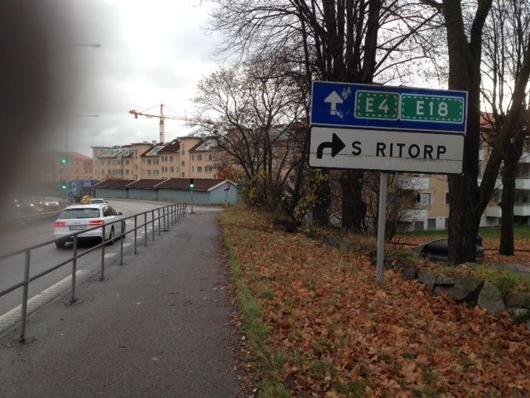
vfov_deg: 40.7
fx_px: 536
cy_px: 199
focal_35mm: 35
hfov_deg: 52.6
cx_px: 265
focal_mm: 4.28
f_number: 2.4
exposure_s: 1/170
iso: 50
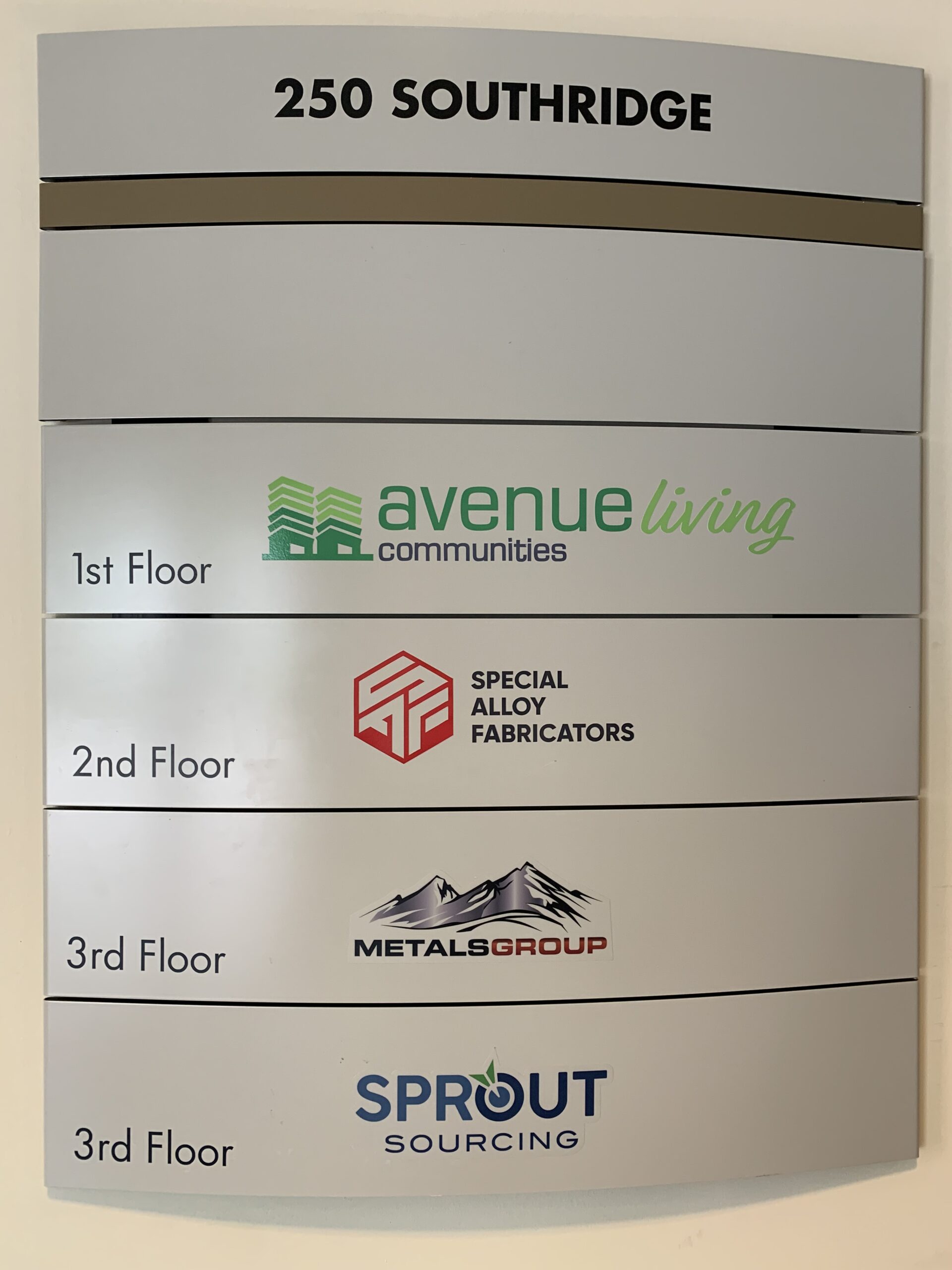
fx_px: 953
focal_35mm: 26
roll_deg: -0.2
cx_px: 476
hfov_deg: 53.1
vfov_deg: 67.3
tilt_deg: +0.4
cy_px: 635
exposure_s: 1/77
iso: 100
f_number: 1.8
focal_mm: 4.25
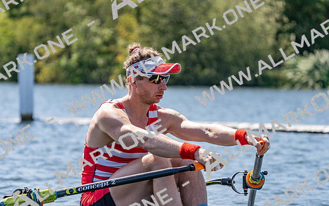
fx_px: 2135
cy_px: 117
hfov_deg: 8.8
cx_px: 147
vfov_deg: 5.5
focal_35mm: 238
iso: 400
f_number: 5.6
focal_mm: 200
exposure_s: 1/2000
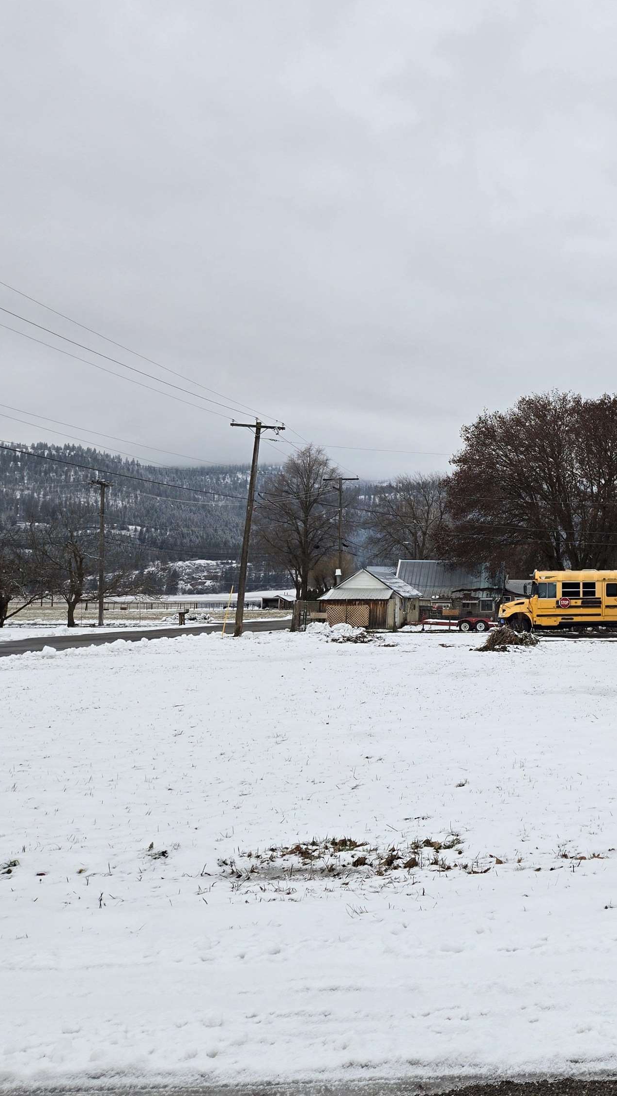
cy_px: 539
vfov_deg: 58.0
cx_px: 679
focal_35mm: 34
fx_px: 989
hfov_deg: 30.9
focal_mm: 5.4
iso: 25
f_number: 1.8
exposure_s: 1/256
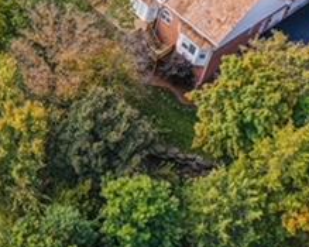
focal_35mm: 77
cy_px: 72
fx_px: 704
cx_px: -34
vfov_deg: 19.8
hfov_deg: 23.2
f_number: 4.5
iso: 100
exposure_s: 1/240
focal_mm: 10.3
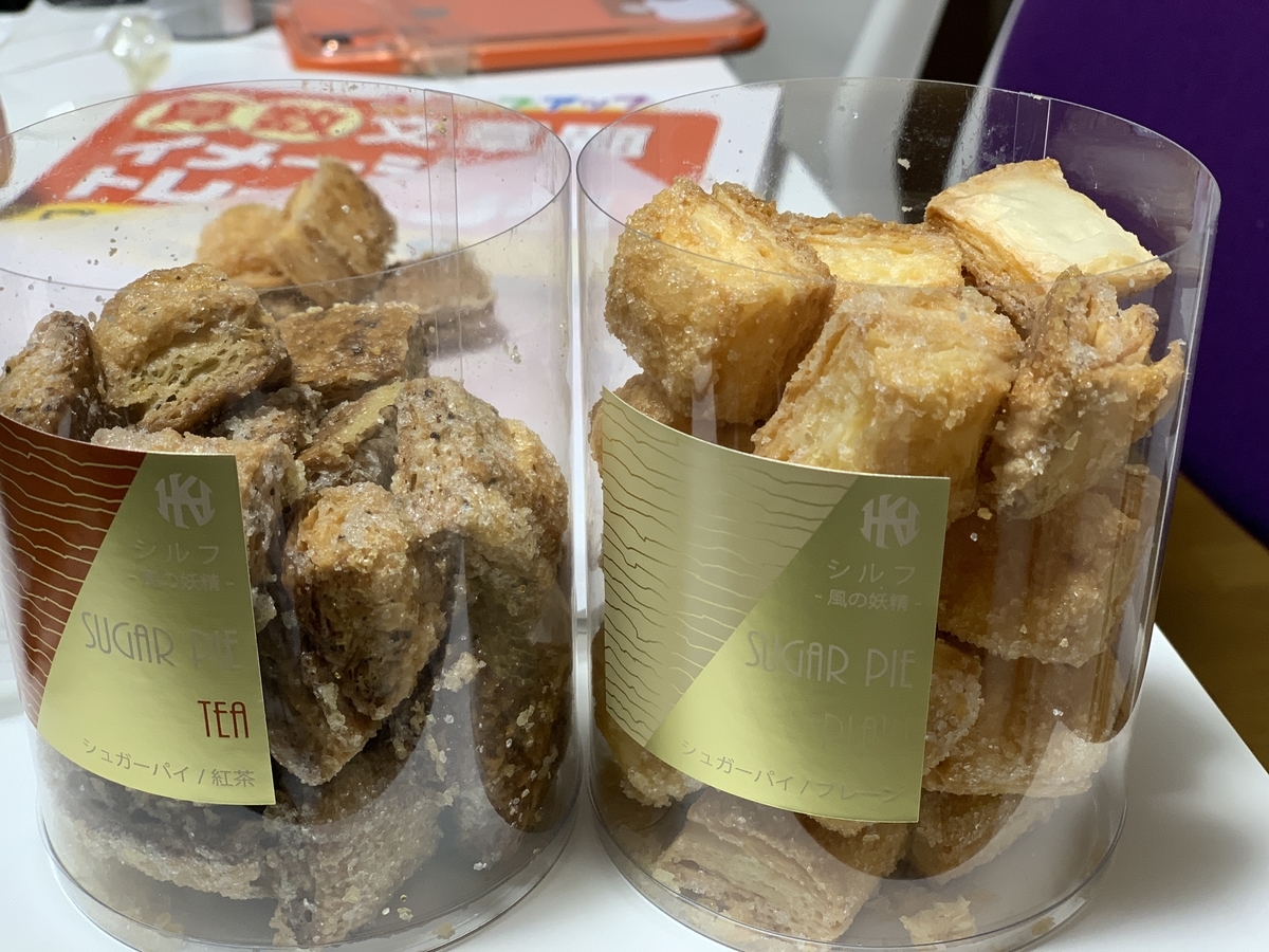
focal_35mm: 52
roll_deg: -0.4
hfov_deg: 36.8
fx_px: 1906
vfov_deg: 28.0
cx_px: 634
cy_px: 476
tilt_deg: -29.1
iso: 100
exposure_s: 1/60
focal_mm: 6
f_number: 2.4
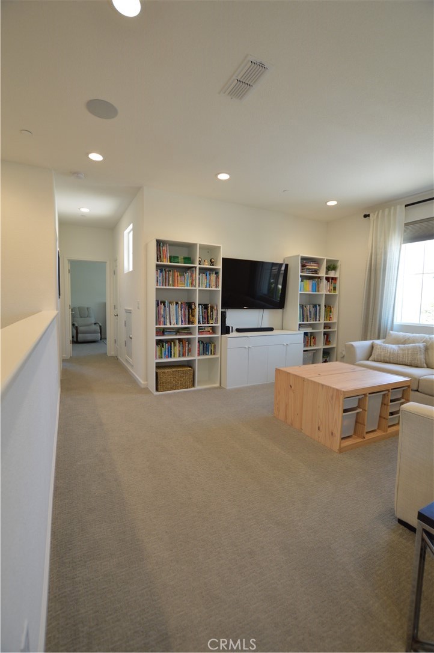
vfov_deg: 100.5
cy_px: 326
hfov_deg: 77.2
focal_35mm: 15
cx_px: 217
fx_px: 272
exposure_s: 1/80
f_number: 4.5
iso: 400
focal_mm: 10
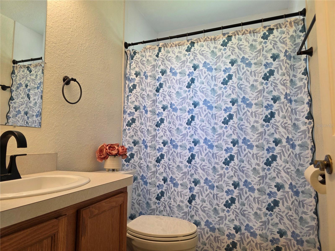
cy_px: 126
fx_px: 223
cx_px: 168
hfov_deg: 73.9
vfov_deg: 58.9
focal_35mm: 23
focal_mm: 6.3
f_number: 1.7
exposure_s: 1/120
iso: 100
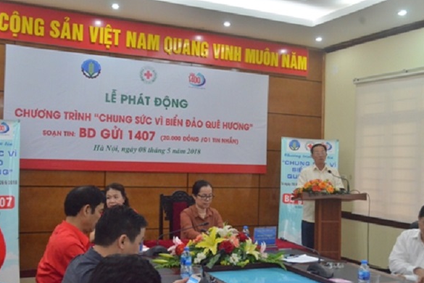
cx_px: 209
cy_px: 142
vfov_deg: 31.2
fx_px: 506
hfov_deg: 45.4
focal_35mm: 43
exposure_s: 1/125
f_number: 5.6
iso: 3200
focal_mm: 28
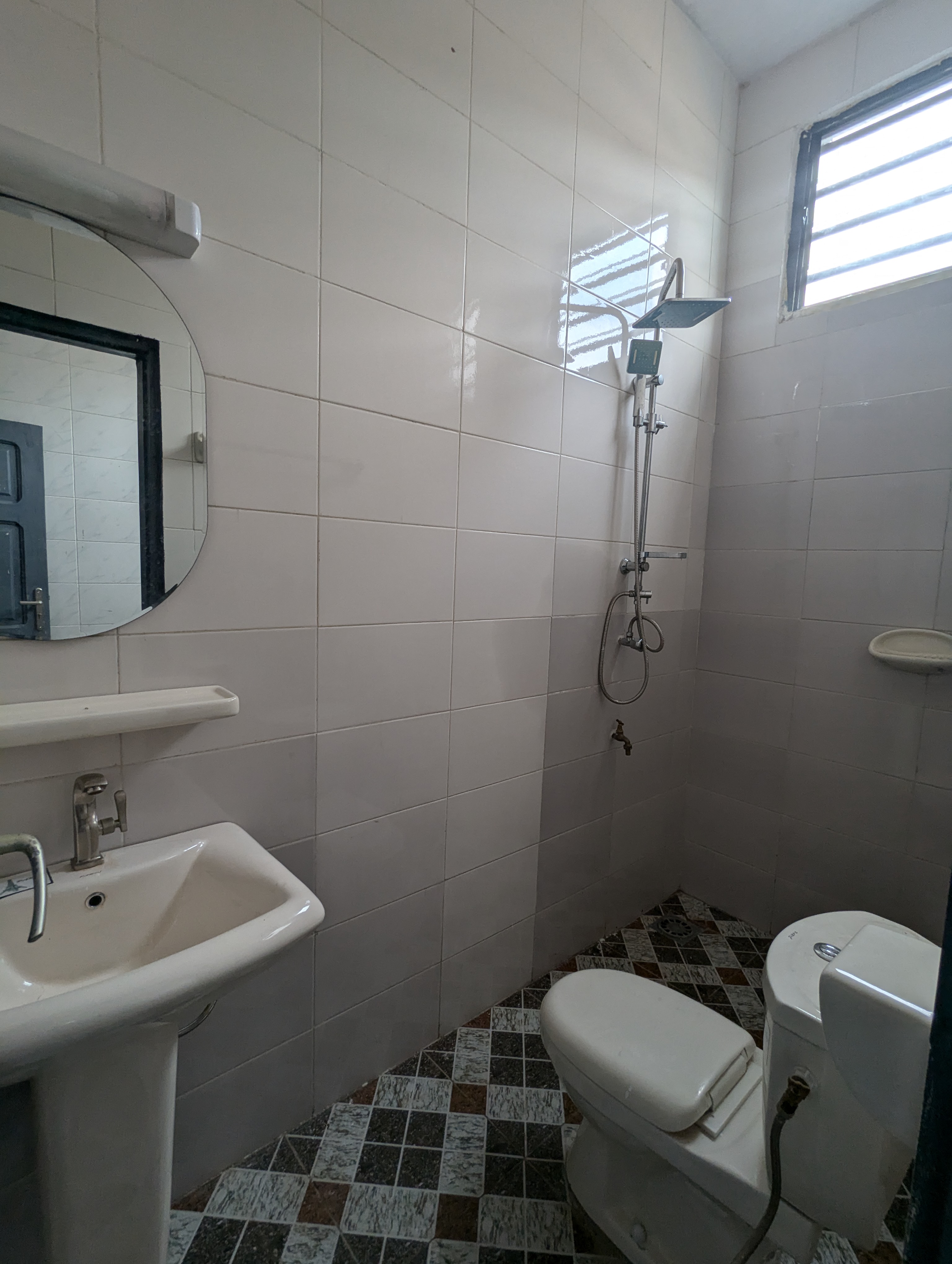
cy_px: 632
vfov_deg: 94.4
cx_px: 476
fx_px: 585
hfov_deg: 78.2
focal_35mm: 16
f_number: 2.2
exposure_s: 1/24
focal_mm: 2.35
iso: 77
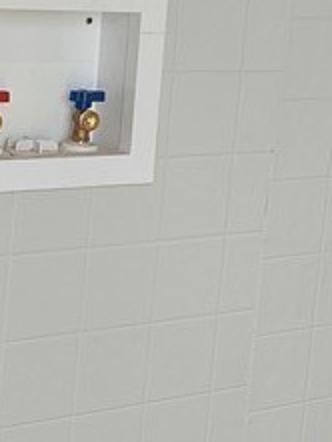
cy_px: 188
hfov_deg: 13.3
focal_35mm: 111
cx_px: 140
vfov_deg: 17.7
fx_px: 1418
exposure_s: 1/131
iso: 40
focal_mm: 5.23
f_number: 1.8
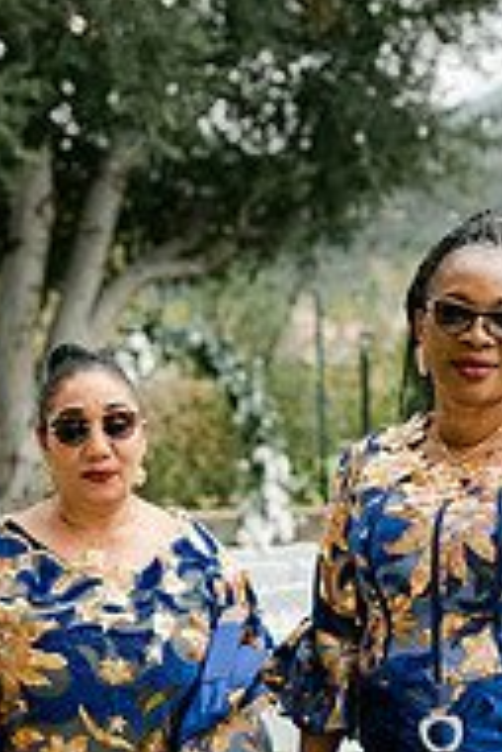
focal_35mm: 83
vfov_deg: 23.9
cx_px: 277
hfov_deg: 16.5
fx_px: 1733
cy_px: 657
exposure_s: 1/800
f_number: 2
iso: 100
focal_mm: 35
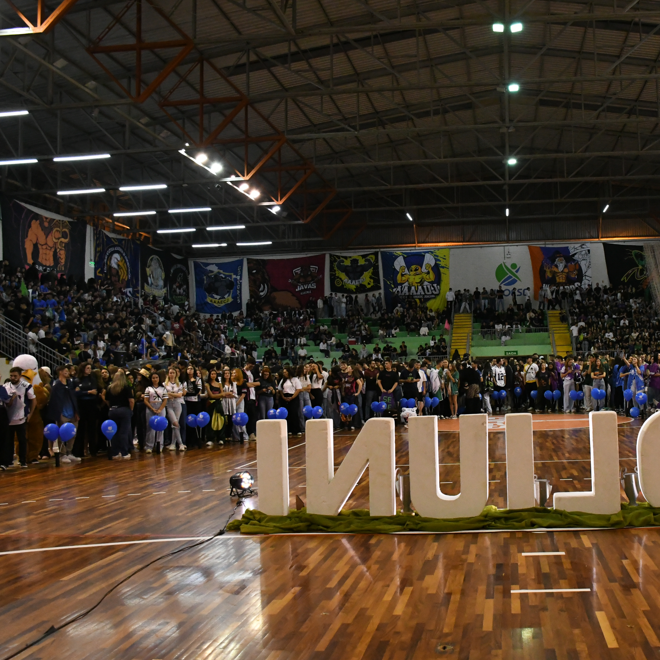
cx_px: 462
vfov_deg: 47.2
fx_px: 755
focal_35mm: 35
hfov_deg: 46.2
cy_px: 330
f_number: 5
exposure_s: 1/320
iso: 6400
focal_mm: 18
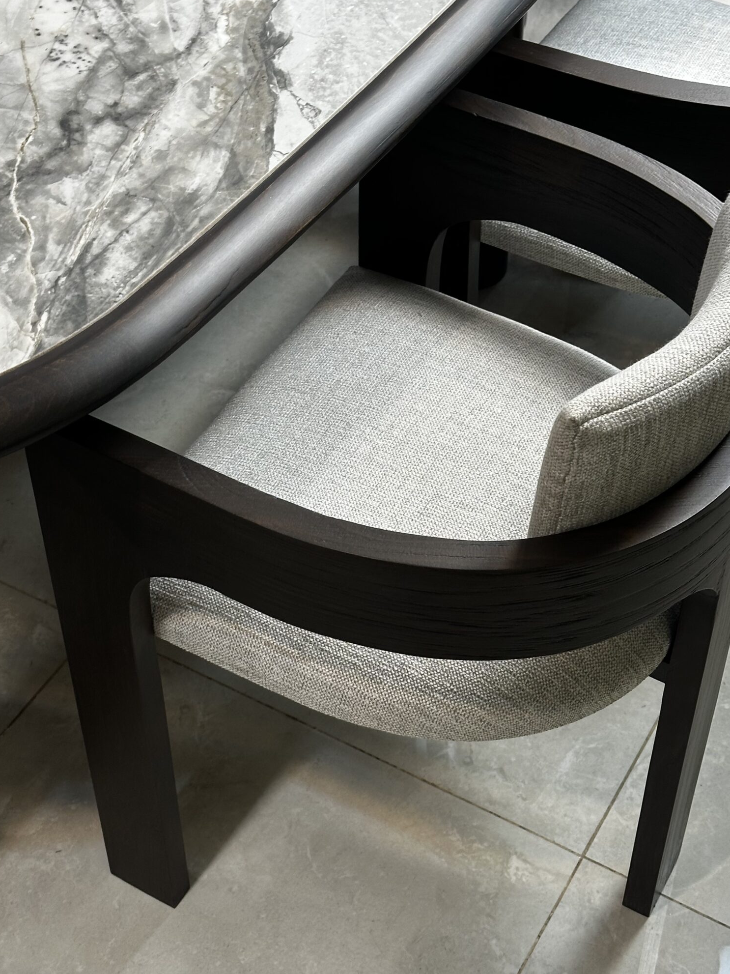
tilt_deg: -47.5
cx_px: 357
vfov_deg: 31.2
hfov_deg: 23.6
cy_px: 496
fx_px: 1744
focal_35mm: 62
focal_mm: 6.86
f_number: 1.78
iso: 50
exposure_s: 1/50
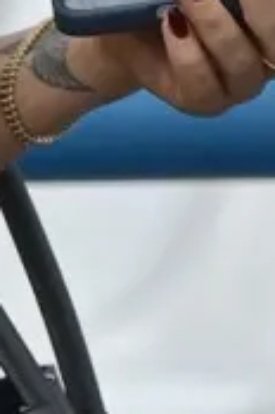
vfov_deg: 1.1
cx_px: -280
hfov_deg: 0.7
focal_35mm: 1828
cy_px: -118
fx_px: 21028
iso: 500
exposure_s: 1/1000
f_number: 4.5
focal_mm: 280
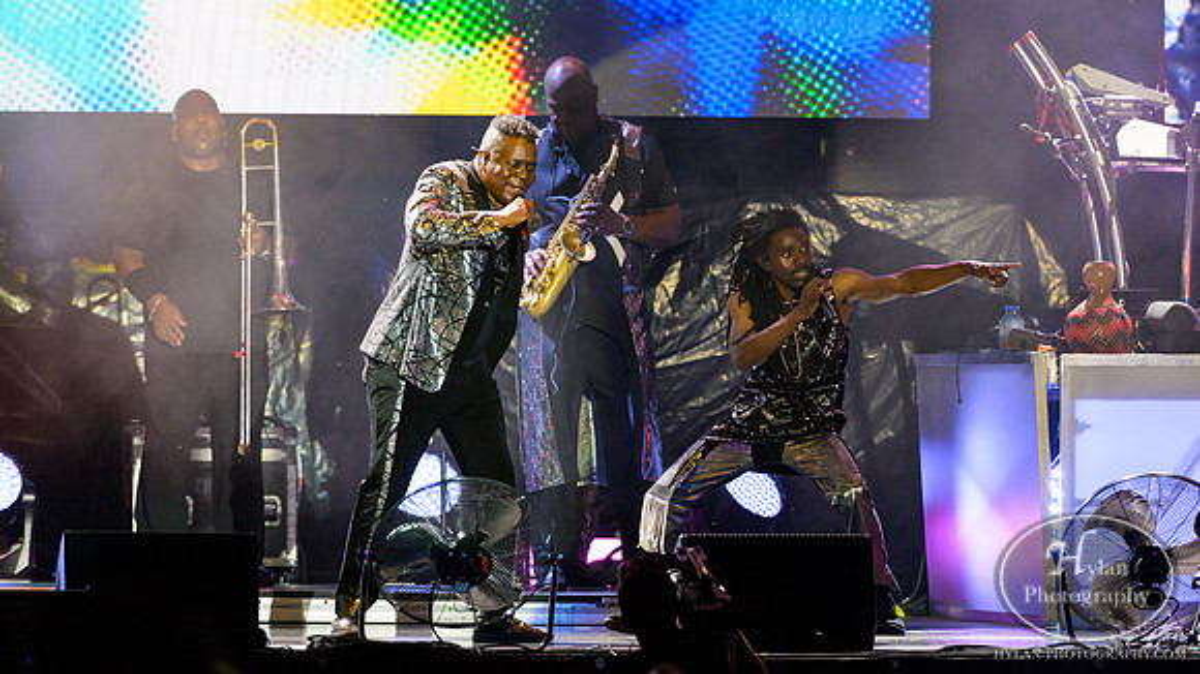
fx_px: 14524
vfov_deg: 2.7
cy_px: 270
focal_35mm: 457
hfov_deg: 4.7
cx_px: 648
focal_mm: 400
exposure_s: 1/400
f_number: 6.3
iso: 4000
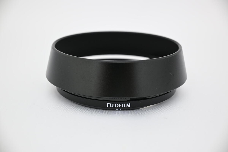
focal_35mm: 51
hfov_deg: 38.9
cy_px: 76
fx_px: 323
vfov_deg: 26.5
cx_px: 114
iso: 640
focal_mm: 34
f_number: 7.1
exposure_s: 1/50
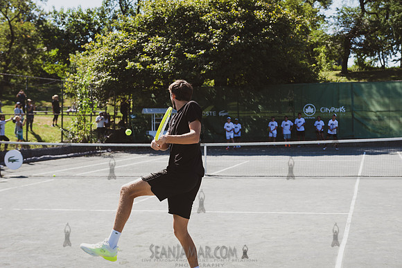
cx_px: 207
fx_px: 727
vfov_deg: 20.9
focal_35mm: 65
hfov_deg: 30.9
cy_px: 134
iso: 200
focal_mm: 62
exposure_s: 1/800
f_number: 4
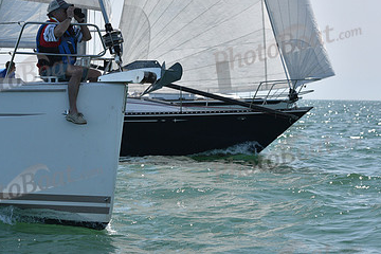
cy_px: 116
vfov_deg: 8.7
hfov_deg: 13.0
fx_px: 1672
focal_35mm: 158
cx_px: 159
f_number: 5.6
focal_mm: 98
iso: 320
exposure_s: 1/800
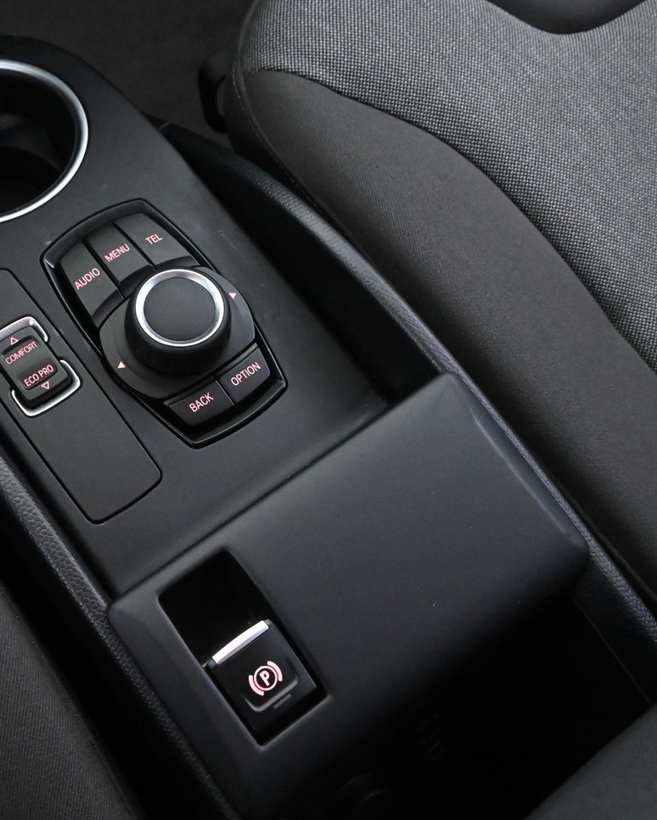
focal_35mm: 45
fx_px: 1088
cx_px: 199
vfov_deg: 41.3
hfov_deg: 33.2
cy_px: 415
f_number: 4.5
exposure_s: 1/30
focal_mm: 19
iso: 7200
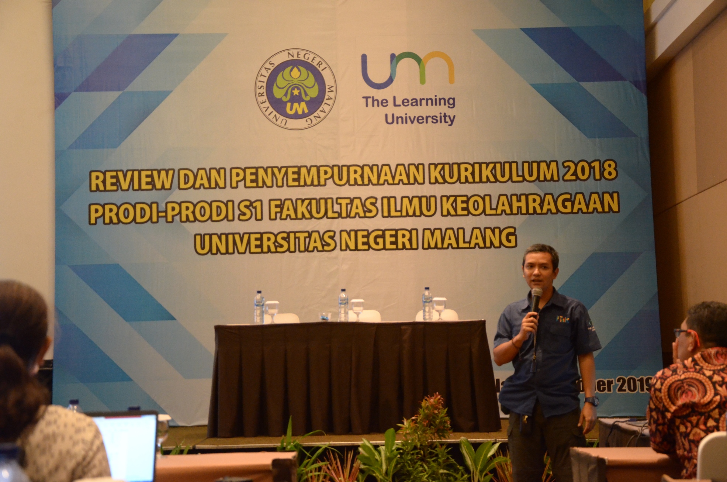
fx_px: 1209
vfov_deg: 22.5
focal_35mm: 60
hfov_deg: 33.5
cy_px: 241
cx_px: 364
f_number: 6.3
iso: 2500
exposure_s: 1/40
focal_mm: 40
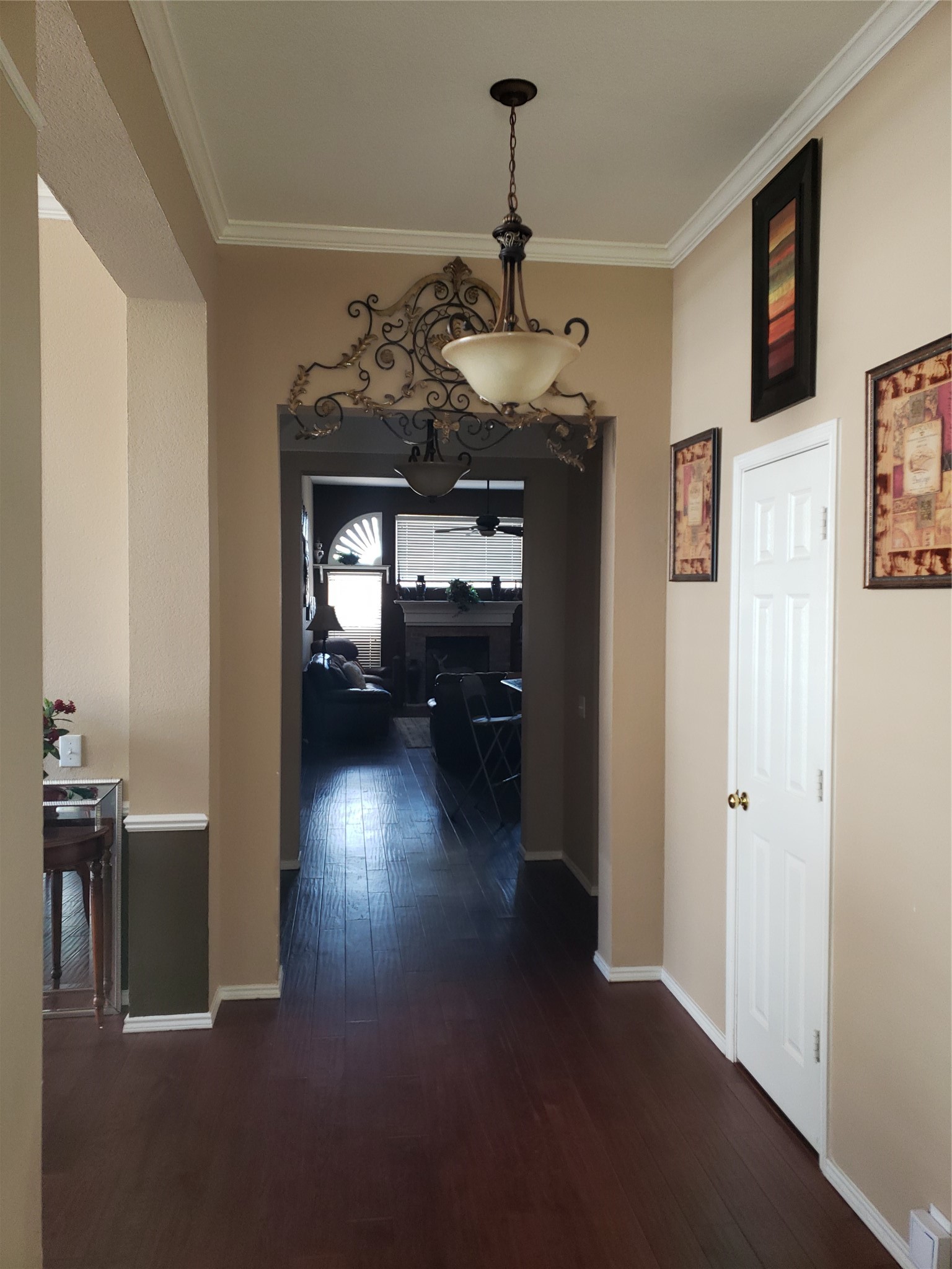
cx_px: 476
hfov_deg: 53.1
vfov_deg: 67.3
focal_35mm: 26
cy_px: 634
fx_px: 953
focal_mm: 4.3
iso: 100
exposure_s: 1/30
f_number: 1.5
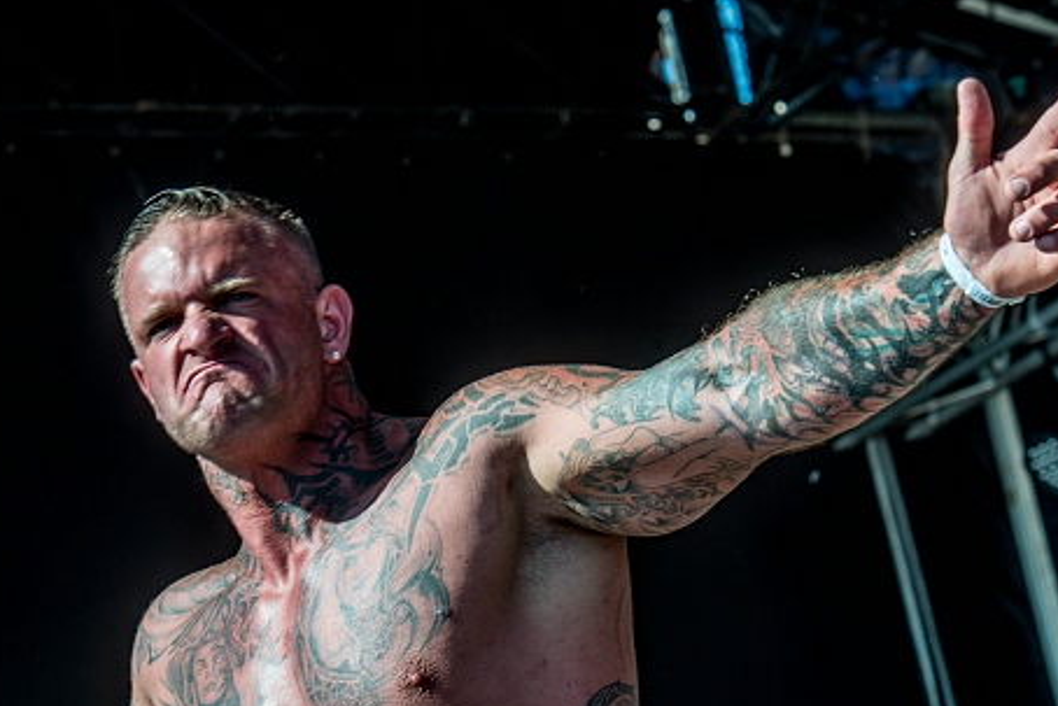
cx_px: 543
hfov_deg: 9.6
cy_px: 476
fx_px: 6291
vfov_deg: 6.4
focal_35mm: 214
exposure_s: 1/125
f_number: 9
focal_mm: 135
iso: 50
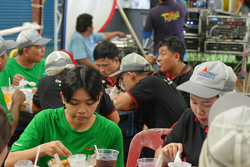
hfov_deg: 17.9
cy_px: 156
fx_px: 792
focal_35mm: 114
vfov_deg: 11.9
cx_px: 125
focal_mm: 42
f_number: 2.8
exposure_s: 1/100
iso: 400
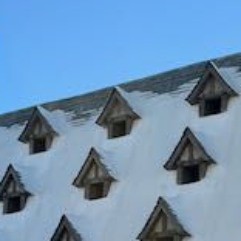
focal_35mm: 100
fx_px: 788
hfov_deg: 17.1
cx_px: 233
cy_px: 304
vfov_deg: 16.5
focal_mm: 6.86
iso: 80
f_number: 1.78
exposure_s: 1/1988
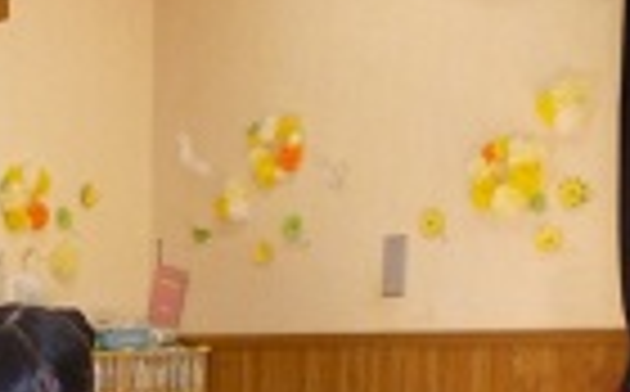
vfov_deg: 14.0
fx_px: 1457
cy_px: 649
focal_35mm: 85
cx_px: -148
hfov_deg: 22.3
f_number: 3.1
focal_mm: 5
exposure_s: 1/125
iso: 400
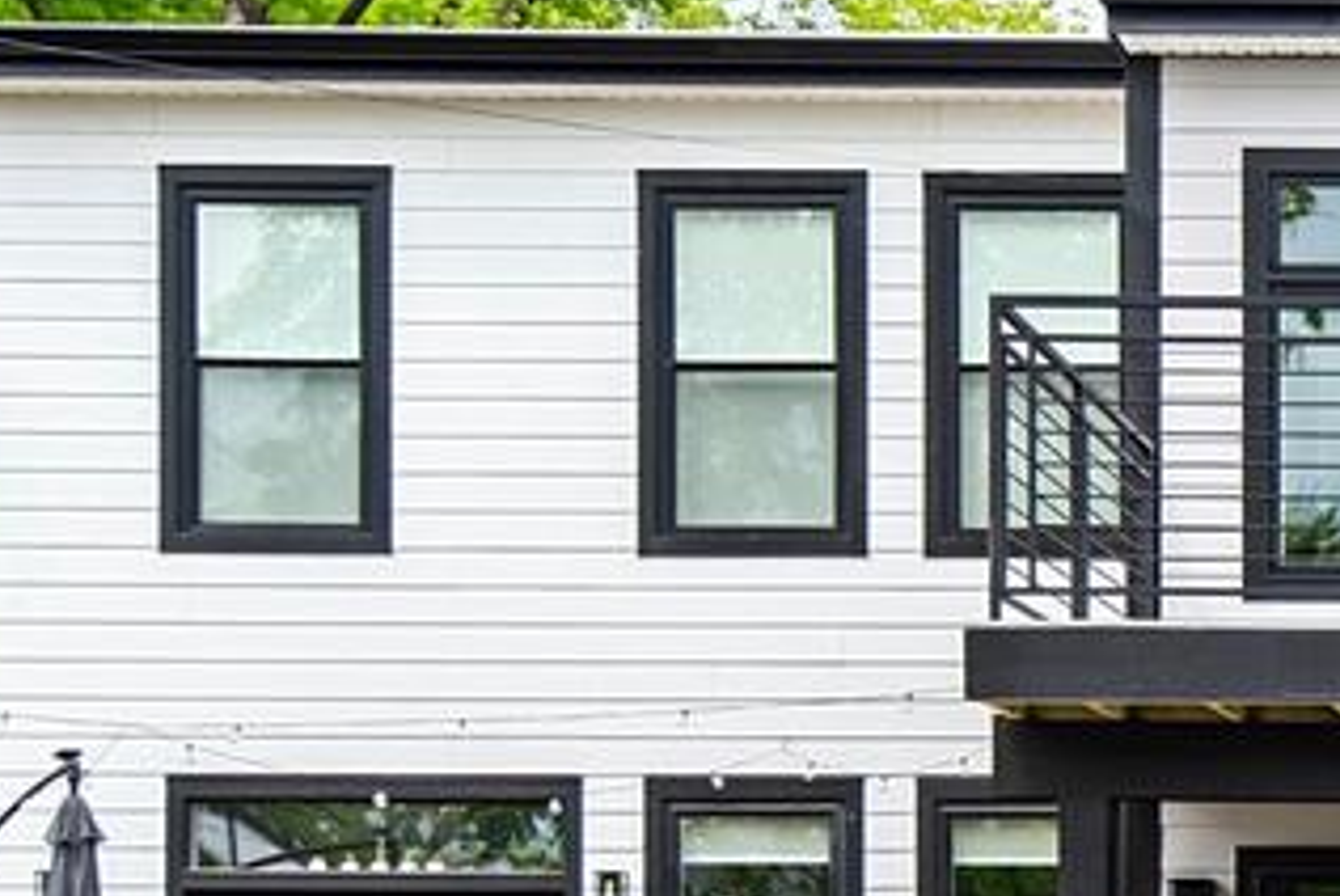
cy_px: 835
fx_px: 4210
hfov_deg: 16.4
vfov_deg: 12.1
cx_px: 2029
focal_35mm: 113
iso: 400
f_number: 8
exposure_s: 1/160
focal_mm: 35
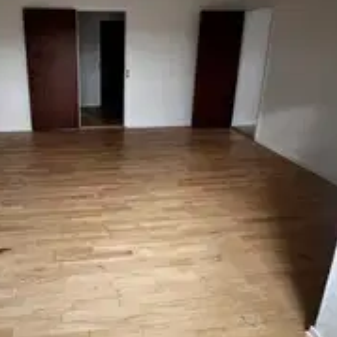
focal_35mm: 24
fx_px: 264
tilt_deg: -15.5
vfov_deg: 64.1
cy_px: 126
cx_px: 114
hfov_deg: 63.5
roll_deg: +0.0
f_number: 1.8
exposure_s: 1/99
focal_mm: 1.57
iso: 160
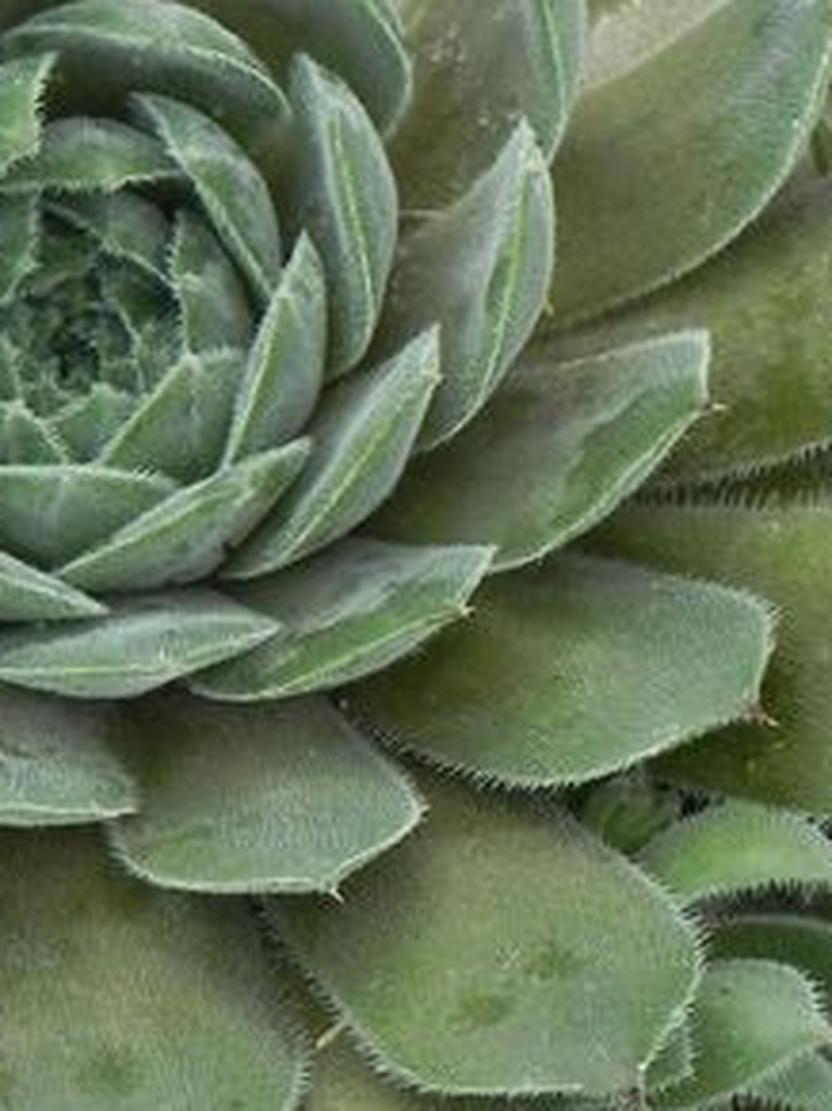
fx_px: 14303
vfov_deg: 4.4
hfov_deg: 3.3
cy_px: 298
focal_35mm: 446
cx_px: 50
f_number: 5
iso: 160
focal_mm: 28.8
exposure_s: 1/250
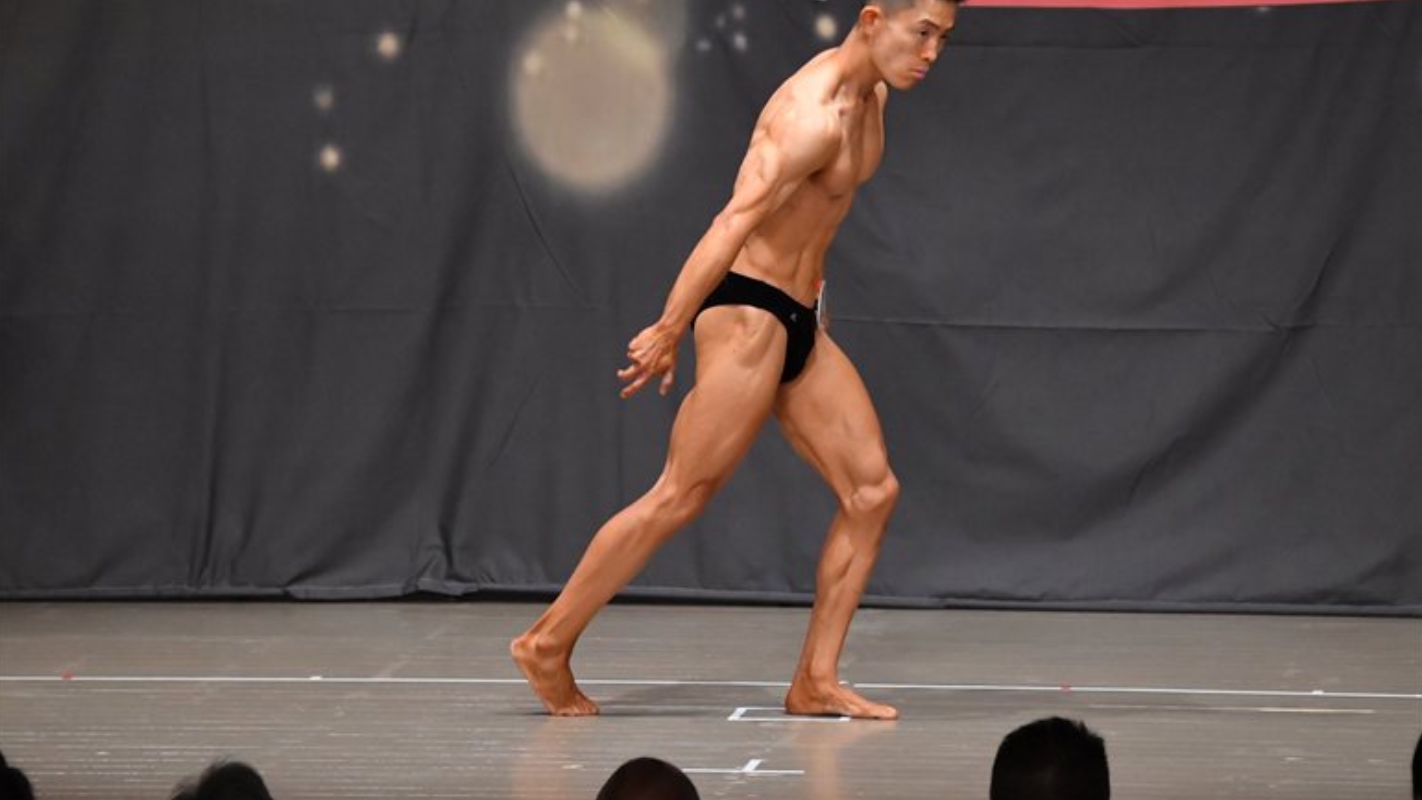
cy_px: 329
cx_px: 710
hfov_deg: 9.1
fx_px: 8936
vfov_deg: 5.1
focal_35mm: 237
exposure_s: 1/400
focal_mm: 150
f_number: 5.6
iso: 6400
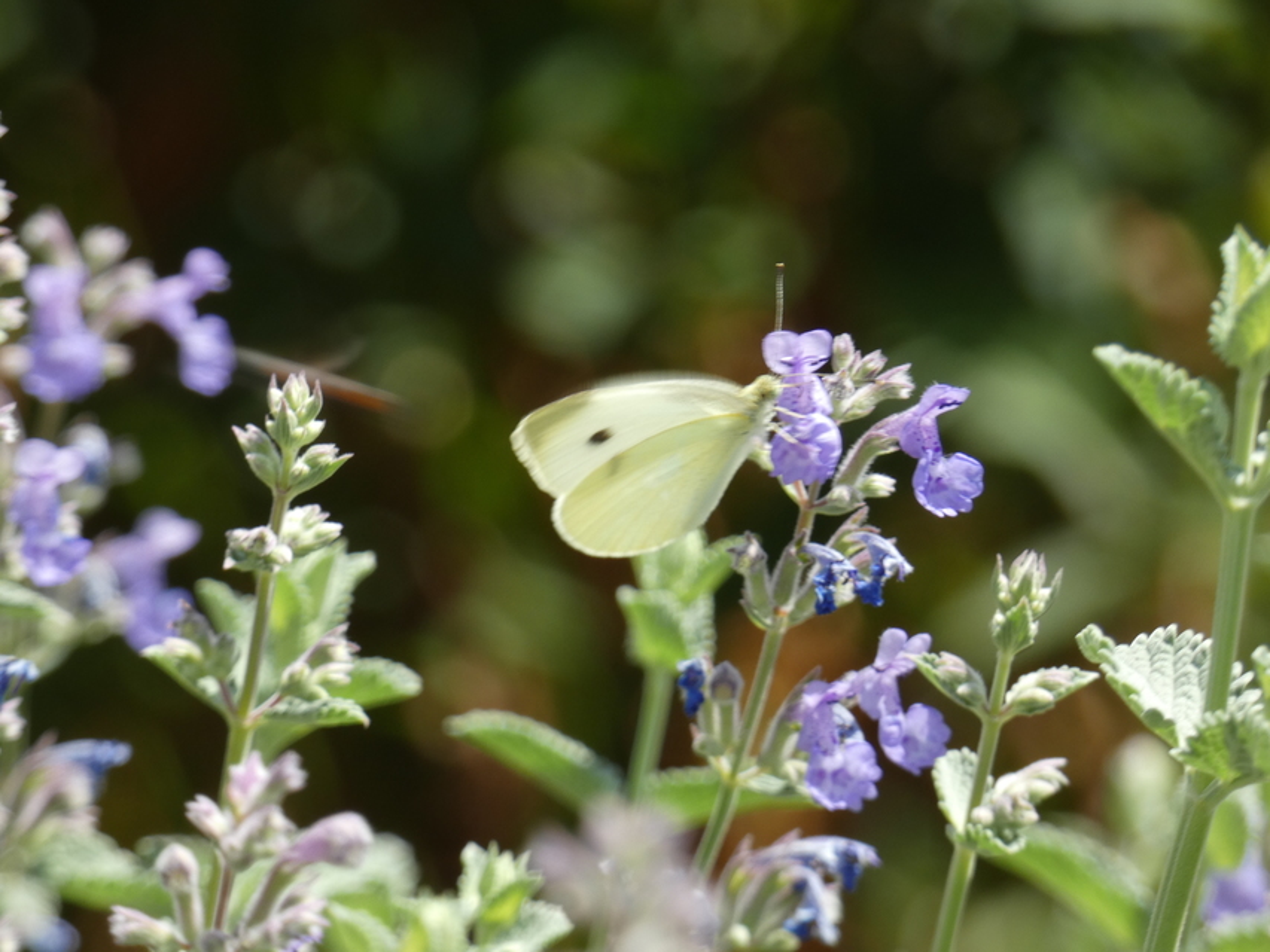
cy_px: 476
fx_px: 16145
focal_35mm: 440
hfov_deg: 4.5
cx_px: 635
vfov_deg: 3.4
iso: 125
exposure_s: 1/100
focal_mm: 78.8
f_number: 5.6
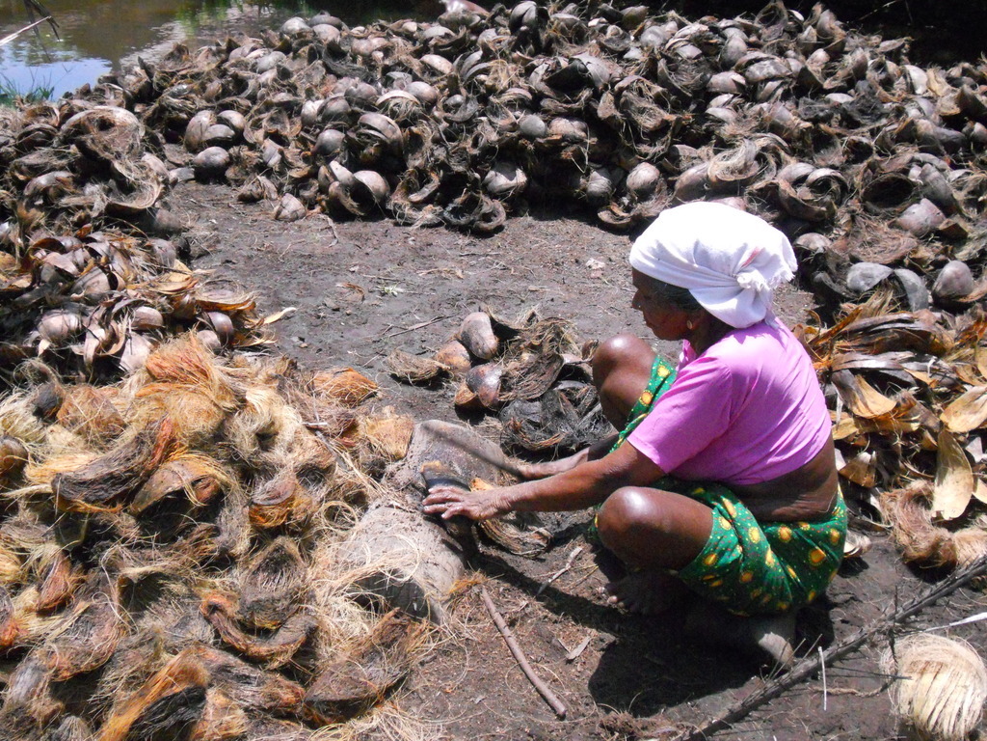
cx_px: 494
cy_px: 370
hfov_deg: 49.0
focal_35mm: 38
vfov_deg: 37.7
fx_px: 1083
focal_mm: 6.9
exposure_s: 1/400
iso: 800
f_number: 9.8
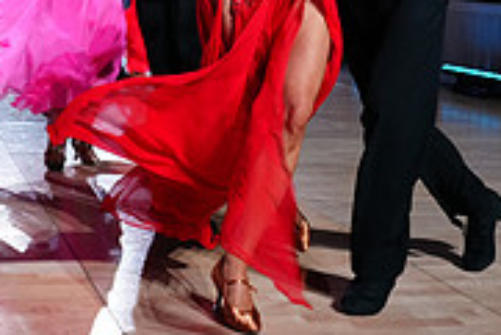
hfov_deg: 25.3
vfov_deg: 16.3
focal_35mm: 80
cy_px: -90
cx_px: 208
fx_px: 1114
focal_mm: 25
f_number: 4
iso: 2500
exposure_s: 1/400
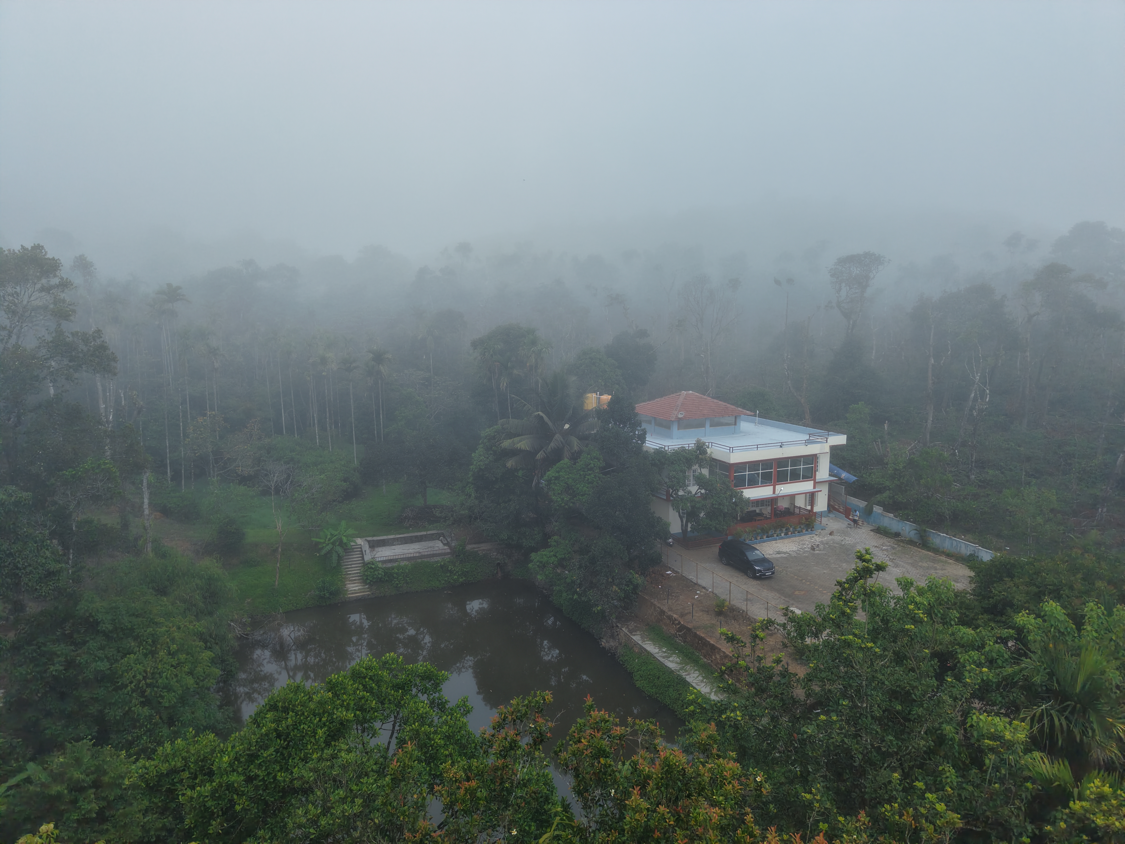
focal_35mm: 24
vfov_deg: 56.8
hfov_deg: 71.6
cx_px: 562
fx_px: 780
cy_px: 422
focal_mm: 8.67
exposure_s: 1/1000
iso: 100
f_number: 1.8
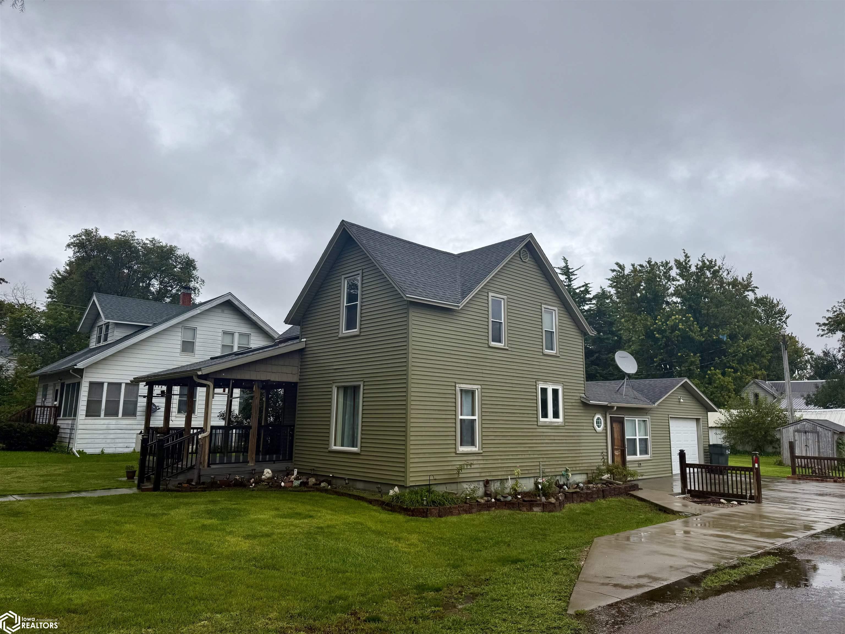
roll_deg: -0.3
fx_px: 586
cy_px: 317
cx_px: 422
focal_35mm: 24
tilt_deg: +11.1
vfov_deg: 56.8
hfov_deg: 71.6
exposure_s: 1/4673
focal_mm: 6.76
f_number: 1.78
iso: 80
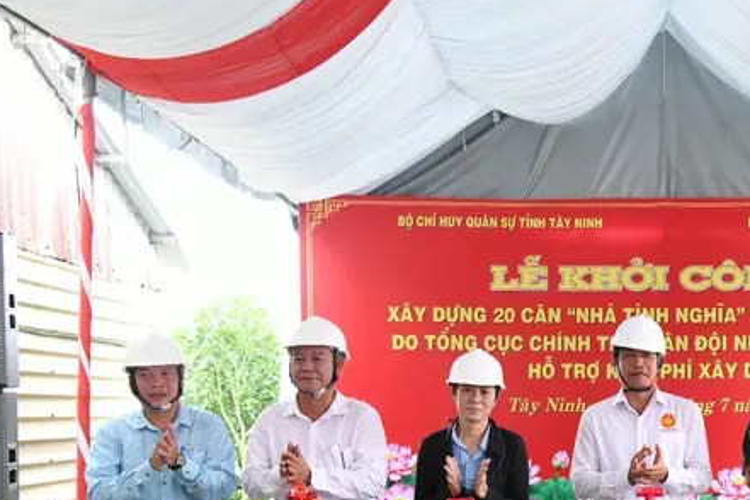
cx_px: 656
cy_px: 407
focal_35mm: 58
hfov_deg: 33.0
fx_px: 1208
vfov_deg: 23.0
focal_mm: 32
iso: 2000
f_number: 5.6
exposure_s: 1/250
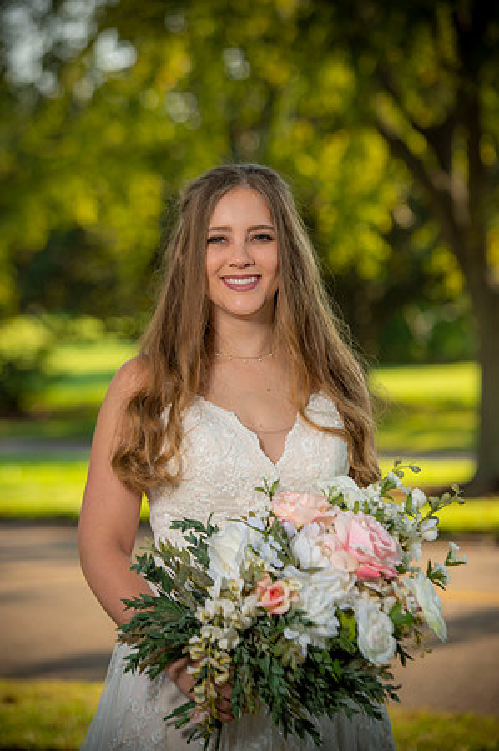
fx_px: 2709
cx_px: 250
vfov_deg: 15.8
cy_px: 376
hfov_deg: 10.5
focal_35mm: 130
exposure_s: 1/250
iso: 100
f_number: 4
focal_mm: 130
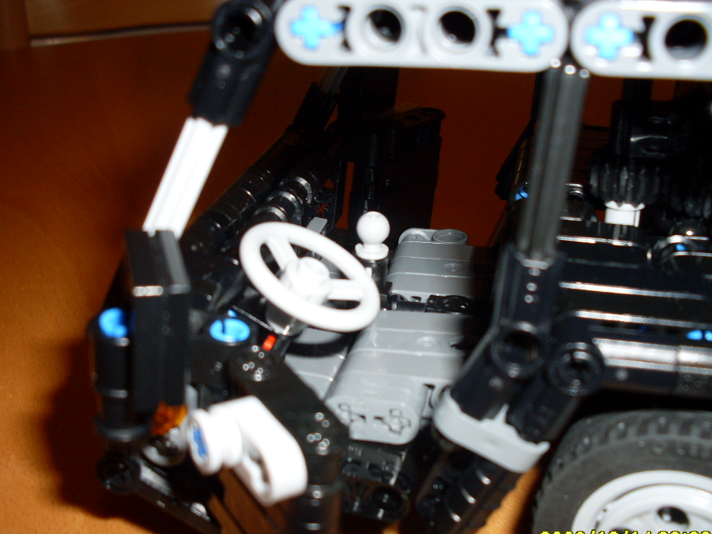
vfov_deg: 33.6
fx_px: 885
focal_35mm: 43
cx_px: 363
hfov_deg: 43.8
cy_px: 296
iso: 100
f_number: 2.8
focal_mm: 6.3
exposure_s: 1/45
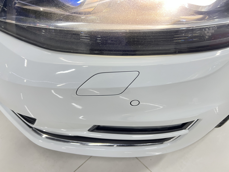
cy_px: 86
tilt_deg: -46.2
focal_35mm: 26
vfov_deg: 53.1
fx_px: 172
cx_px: 114
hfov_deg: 67.3
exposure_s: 1/50
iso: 80
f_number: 1.5
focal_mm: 5.7
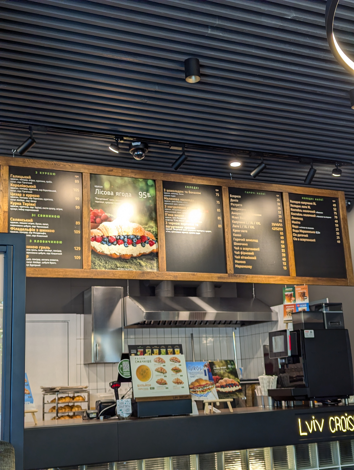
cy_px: 235
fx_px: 653
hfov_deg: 30.3
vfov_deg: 39.6
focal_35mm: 48
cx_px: 177
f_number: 1.85
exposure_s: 1/146
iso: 64
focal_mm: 6.81
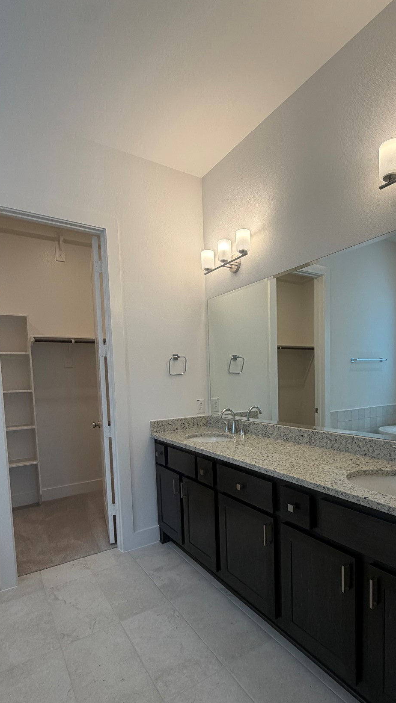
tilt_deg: -4.8
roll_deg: +1.2
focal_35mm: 19
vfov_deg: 88.9
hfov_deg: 58.1
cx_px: 227
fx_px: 355
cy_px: 406
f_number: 2.2
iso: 100
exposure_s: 1/120
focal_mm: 2.22
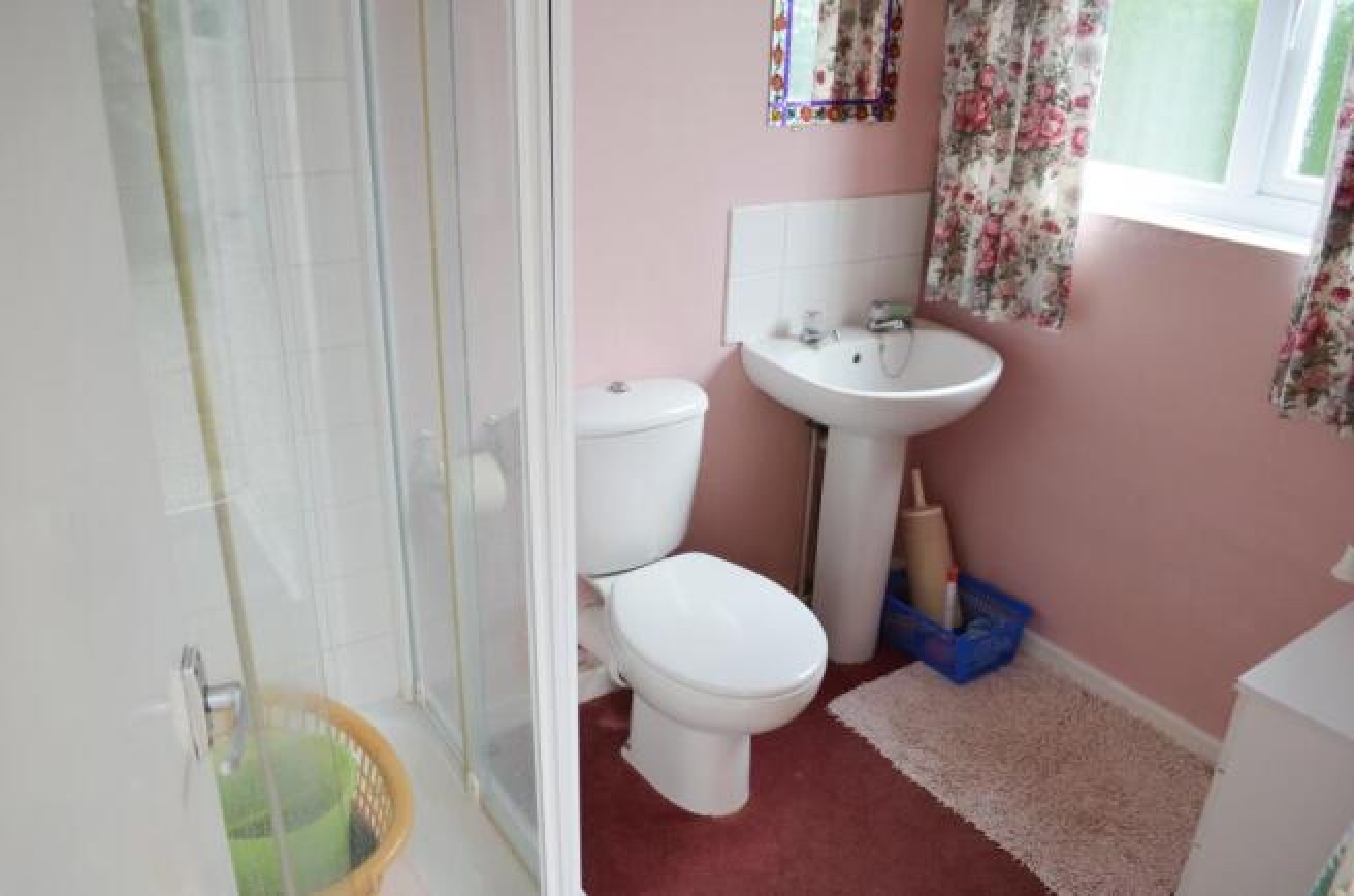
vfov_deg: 47.7
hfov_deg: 67.5
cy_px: 448
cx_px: 677
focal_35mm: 27
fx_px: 1013
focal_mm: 18
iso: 360
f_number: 5.6
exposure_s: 1/125
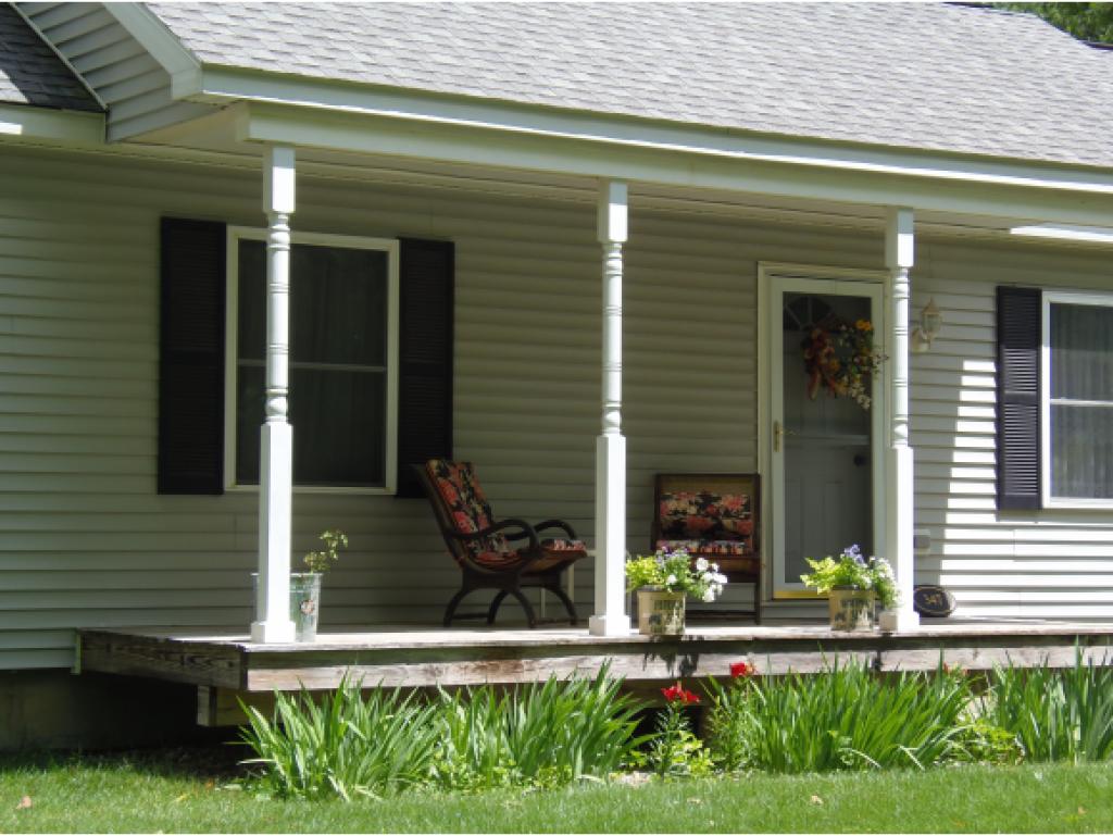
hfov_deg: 26.3
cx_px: 556
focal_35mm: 74
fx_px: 2380
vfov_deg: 19.9
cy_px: 418
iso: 64
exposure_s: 1/200
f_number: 4.2
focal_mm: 13.7
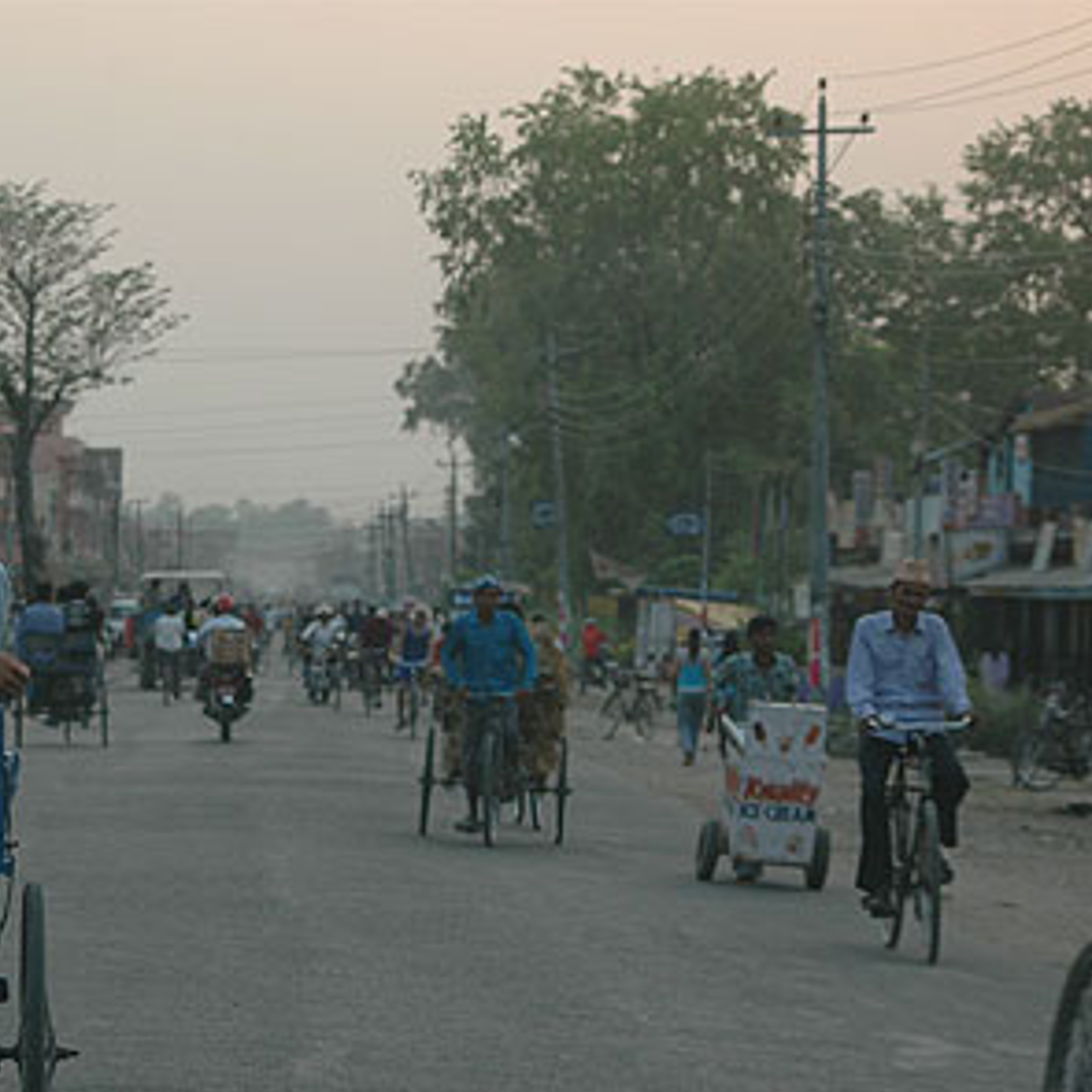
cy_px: 550
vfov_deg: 12.8
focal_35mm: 136
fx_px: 4854
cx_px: 355
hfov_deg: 12.8
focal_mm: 70
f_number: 5
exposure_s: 1/100
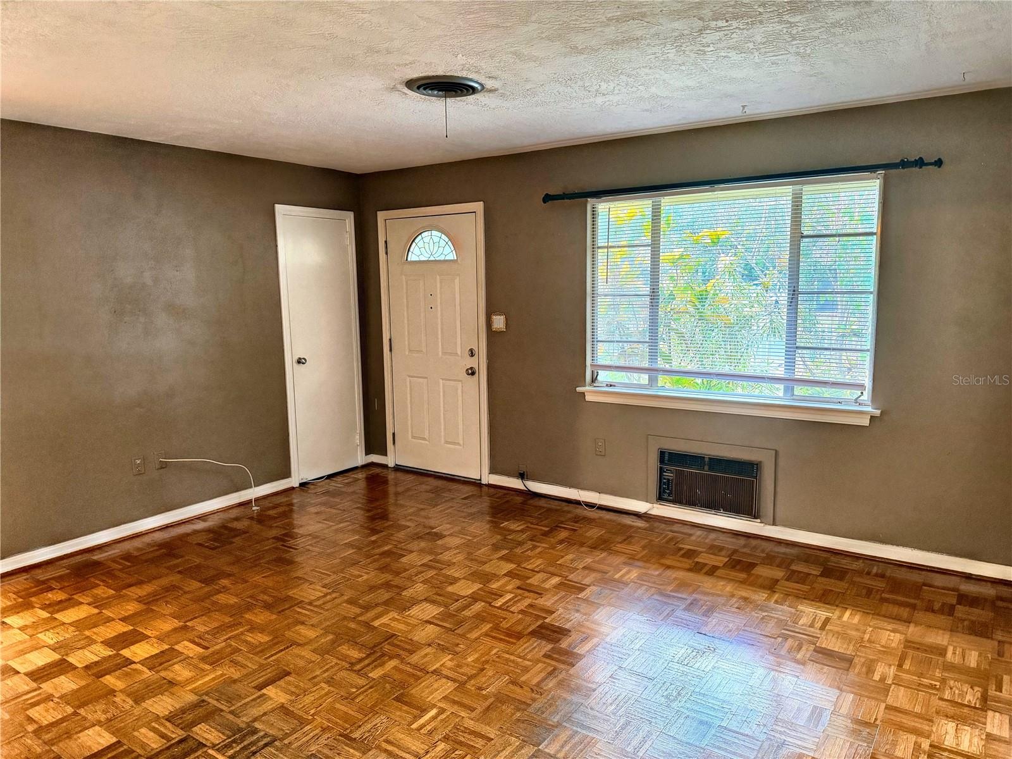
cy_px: 380
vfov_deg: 56.8
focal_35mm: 24
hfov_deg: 71.6
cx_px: 506
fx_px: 702
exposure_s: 1/60
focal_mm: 6.76
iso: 500
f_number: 1.78
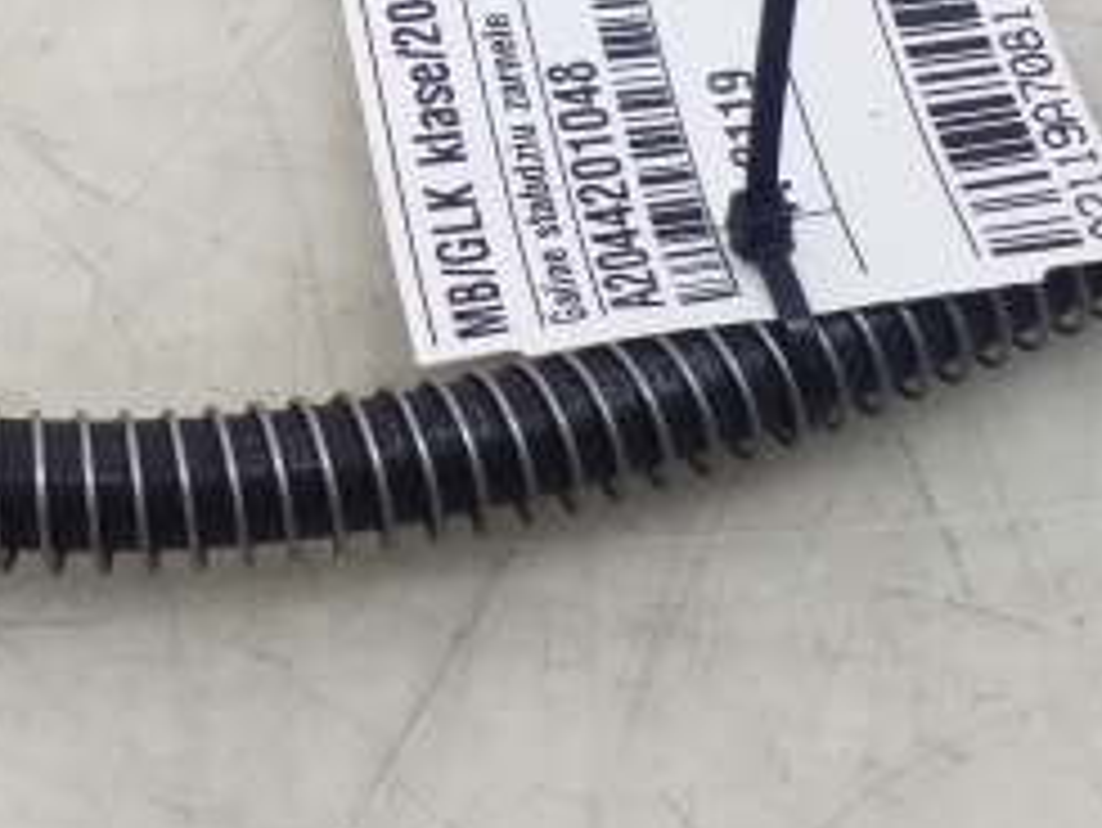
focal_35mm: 113
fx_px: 3599
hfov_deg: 17.1
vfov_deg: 12.9
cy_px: -9
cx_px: 40
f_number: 1.9
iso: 80
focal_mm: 3.6
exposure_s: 1/50
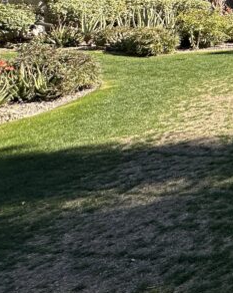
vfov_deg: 34.4
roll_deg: -0.4
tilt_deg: +0.0
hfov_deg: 18.3
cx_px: 483
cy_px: -16
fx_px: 414
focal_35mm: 48
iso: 40
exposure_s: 1/744
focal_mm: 2.22
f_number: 2.2
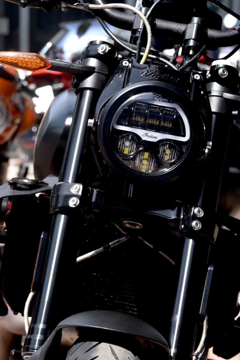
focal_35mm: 120
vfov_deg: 17.0
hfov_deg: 11.4
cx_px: 147
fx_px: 1199
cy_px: 257
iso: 100
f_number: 6.3
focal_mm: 62
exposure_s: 1/160
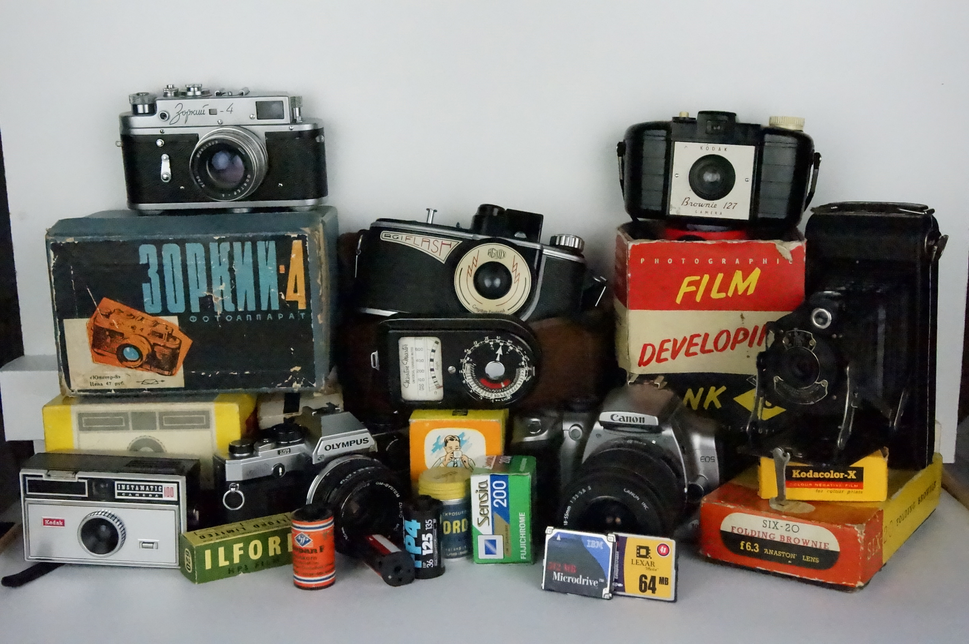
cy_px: 322
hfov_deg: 45.0
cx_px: 484
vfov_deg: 30.8
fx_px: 1170
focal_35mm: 44
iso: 25600
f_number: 16
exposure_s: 1/1600
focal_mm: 29
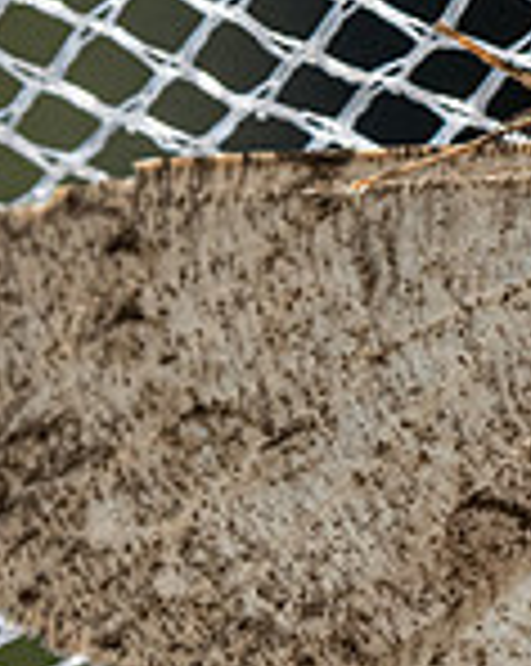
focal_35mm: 590
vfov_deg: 3.3
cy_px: 393
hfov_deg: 2.6
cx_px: 972
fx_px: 11614
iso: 800
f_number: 11
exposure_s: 1/1000
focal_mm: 90
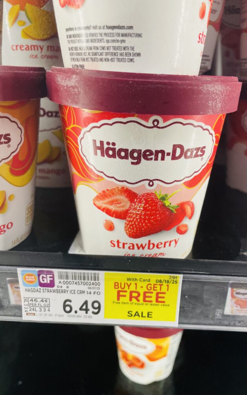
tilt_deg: -21.0
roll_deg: -1.6
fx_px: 302
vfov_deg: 66.5
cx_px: 142
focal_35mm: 28
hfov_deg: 44.4
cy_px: 195
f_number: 1.6
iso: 125
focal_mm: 4.2
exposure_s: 1/120
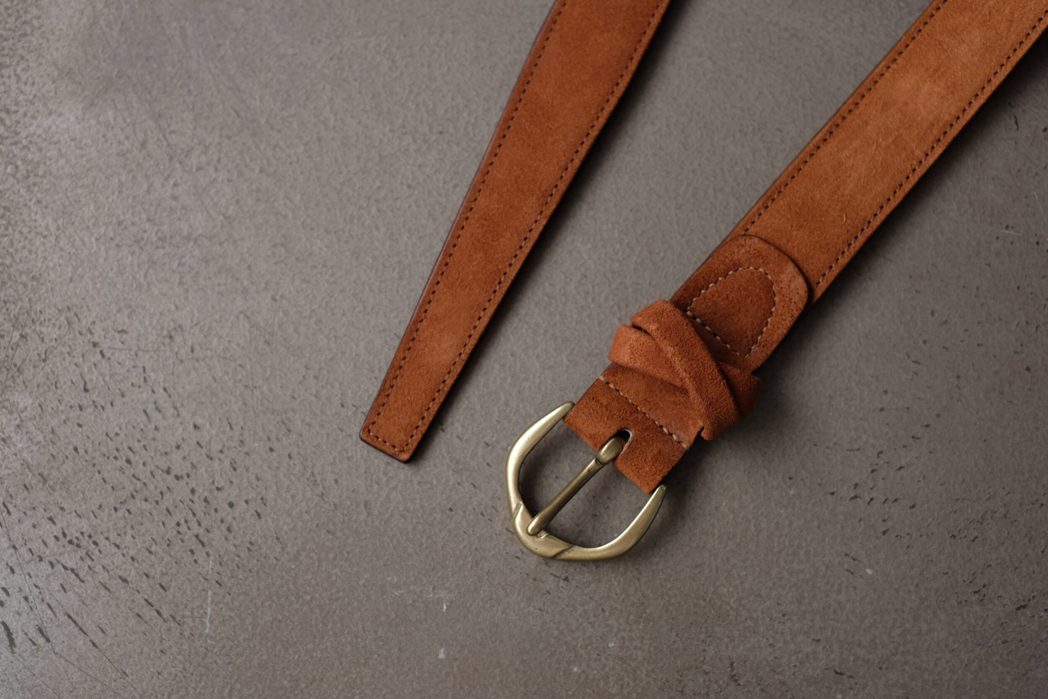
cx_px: 516
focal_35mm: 54
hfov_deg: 36.9
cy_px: 344
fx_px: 1572
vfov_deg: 25.1
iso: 200
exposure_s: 1/105
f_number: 4
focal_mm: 35
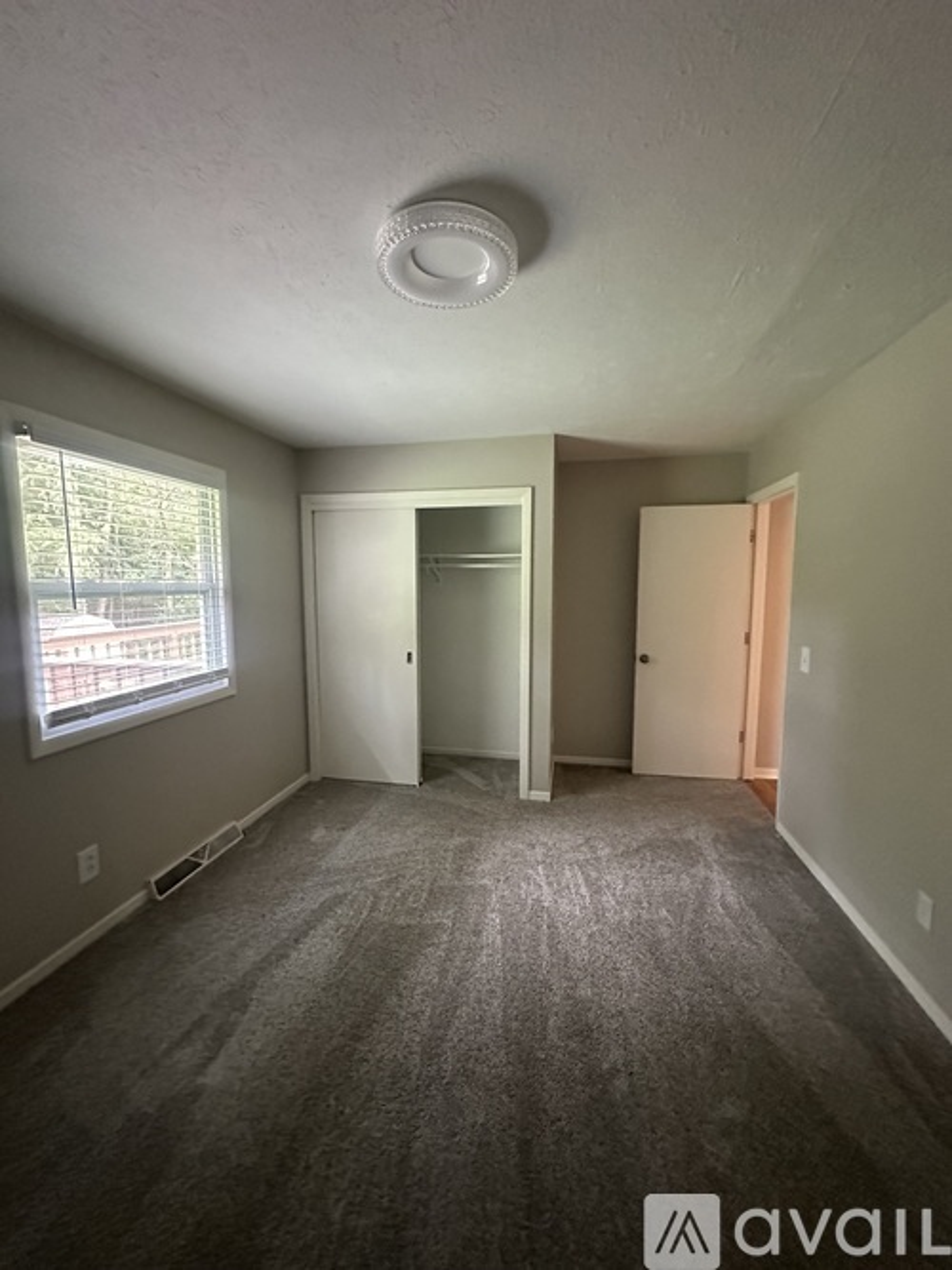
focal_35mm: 14
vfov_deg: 102.1
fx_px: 514
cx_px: 476
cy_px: 635
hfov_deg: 85.7
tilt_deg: -1.8
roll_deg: +1.0
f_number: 2.2
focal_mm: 2.22
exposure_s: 1/60
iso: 1000
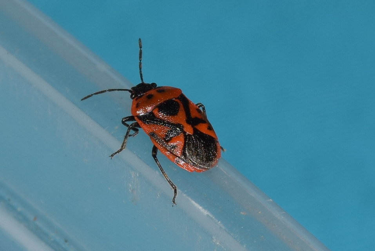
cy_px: 126
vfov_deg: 6.6
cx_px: 188
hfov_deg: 9.8
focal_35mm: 210
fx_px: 2189
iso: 100
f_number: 13
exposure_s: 1/60
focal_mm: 140
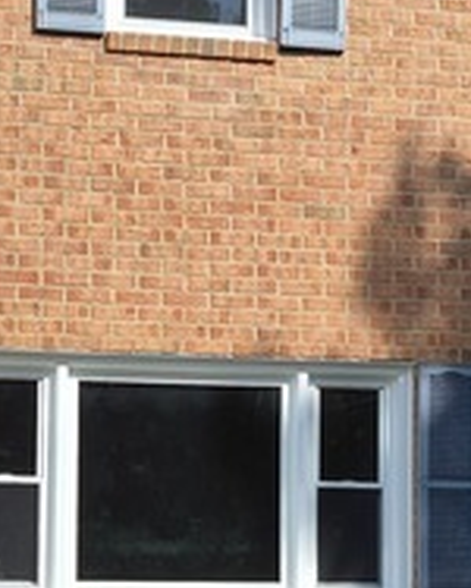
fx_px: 1670
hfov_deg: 16.0
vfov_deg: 19.8
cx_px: 113
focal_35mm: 96
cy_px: 440
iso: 80
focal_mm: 5.4
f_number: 1.8
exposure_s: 1/5472
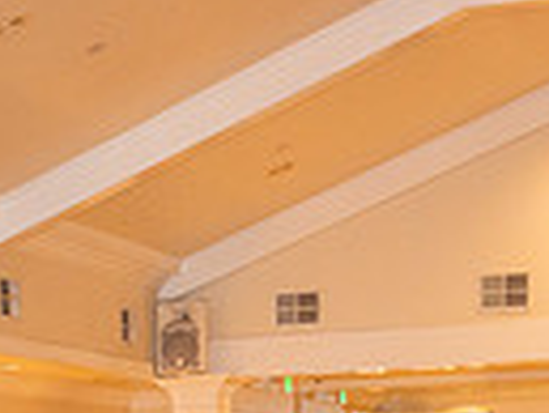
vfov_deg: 10.3
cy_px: 803
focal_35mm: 134
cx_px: -102
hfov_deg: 14.3
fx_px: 2127
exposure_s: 1/125
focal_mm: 31
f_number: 3.5
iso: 1600
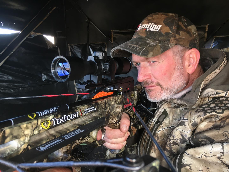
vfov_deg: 48.2
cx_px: 114
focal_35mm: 29
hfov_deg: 61.7
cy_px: 86
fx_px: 192
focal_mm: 4.15
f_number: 2.2
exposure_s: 1/30
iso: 50
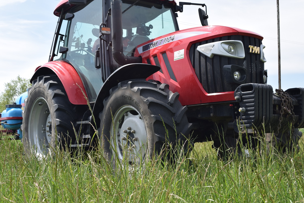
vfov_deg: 26.5
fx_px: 431
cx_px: 152
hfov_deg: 38.9
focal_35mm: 51
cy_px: 102
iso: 200
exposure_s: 1/320
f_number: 9
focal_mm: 34
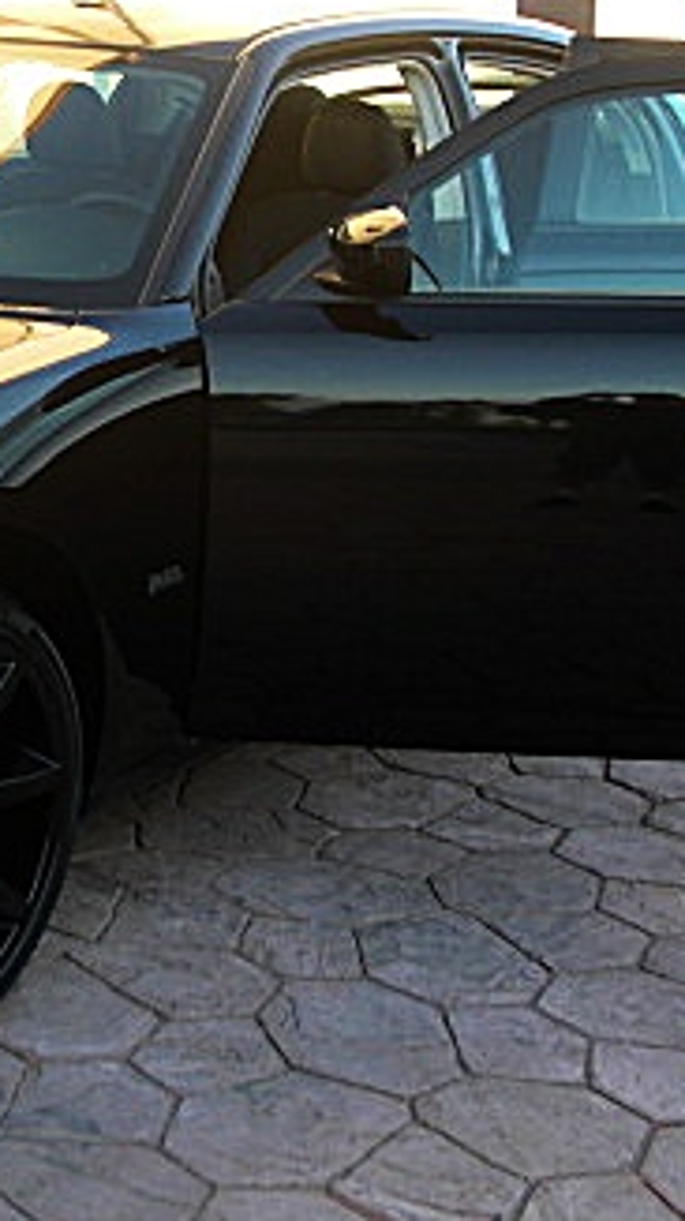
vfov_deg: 27.4
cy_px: 453
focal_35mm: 77
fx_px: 2490
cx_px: -49
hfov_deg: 15.3
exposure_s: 1/80
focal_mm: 6.3
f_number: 2.8
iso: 50
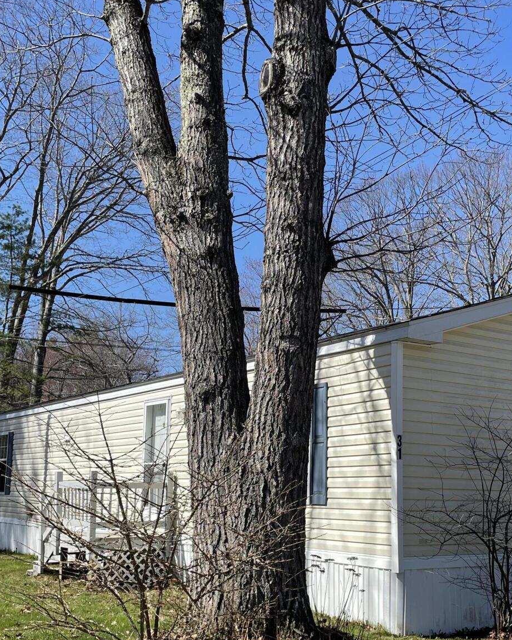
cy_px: 383
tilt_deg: +7.8
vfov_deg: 41.8
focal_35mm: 44
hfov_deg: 34.1
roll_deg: -0.7
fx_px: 834
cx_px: 279
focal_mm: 4.2
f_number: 1.6
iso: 32
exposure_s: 1/2506
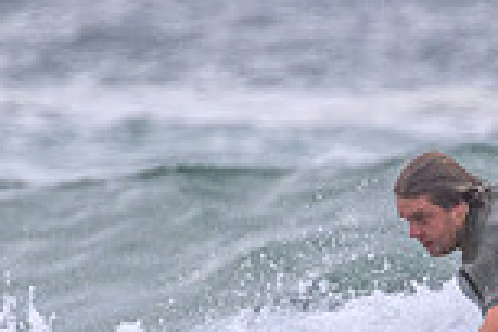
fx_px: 41926
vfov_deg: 0.5
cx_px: 602
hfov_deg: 0.7
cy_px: 548
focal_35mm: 3031
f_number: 11
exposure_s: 1/1600
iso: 3200
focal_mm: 800
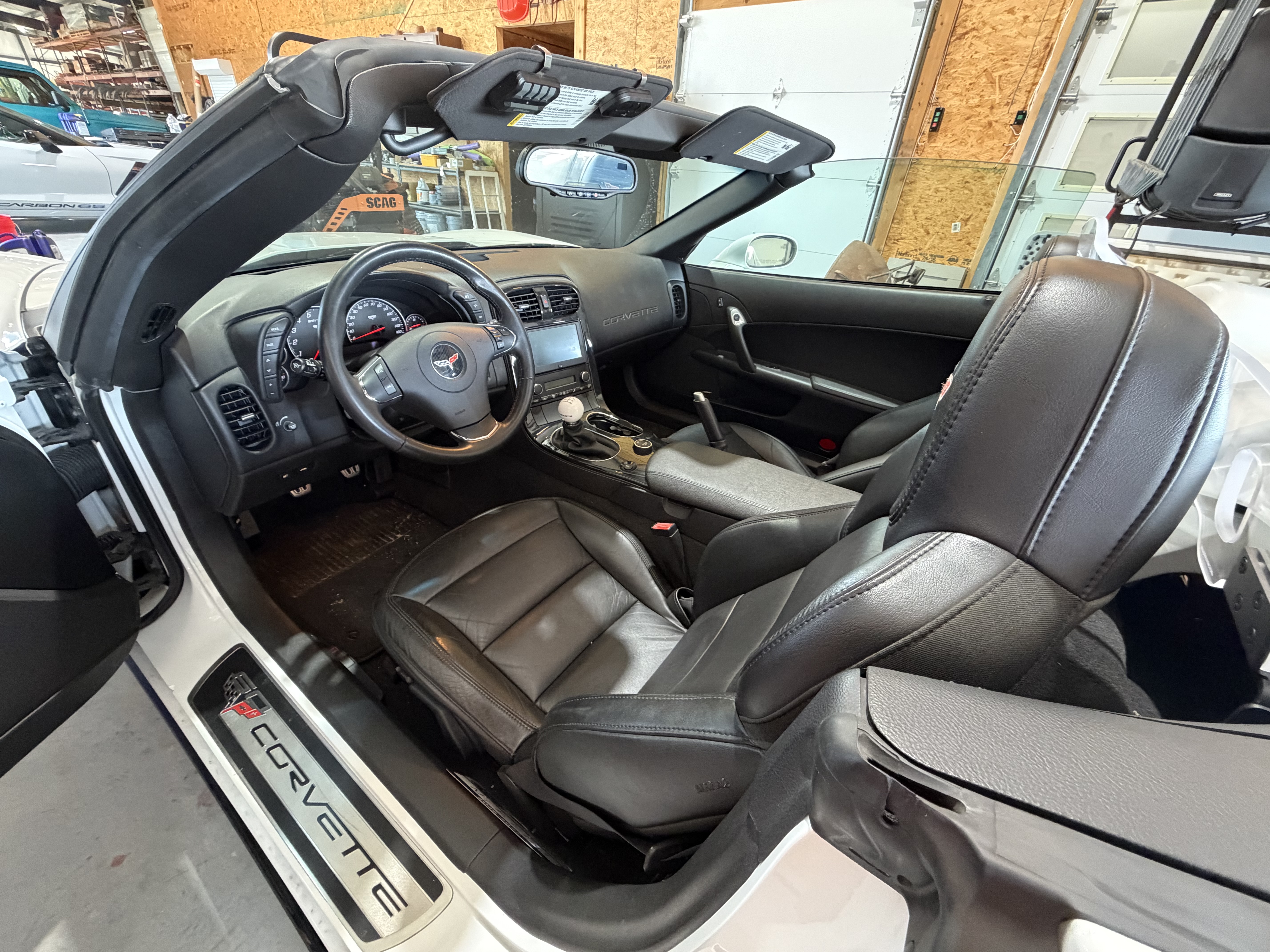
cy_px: 476
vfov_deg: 85.7
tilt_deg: -31.2
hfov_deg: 102.1
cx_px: 635
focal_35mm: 14
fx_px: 514
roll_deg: -5.1
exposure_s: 1/60
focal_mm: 2.22
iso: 640
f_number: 2.2
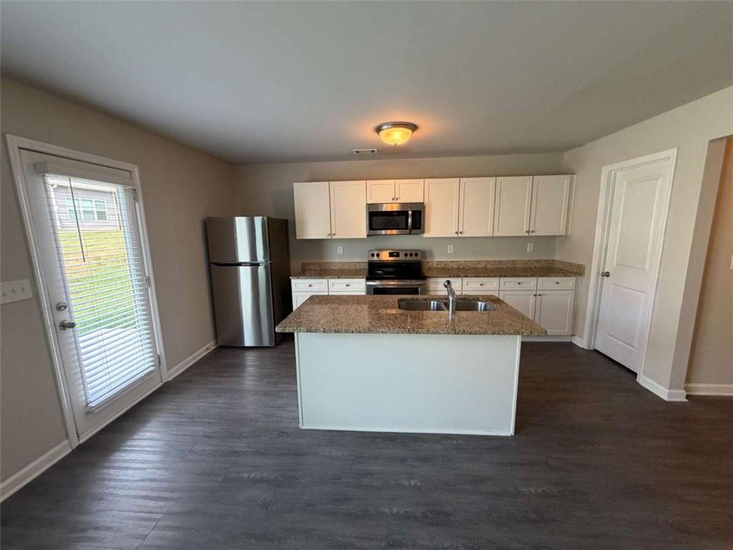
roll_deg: +0.3
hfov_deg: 102.1
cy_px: 275
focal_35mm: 14
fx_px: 296
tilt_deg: -9.7
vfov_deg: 85.7
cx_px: 366
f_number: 2.2
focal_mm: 2.22
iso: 200
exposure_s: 1/60
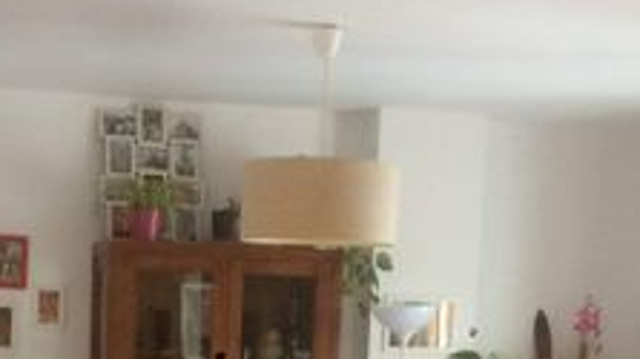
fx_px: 1441
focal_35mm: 85
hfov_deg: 24.8
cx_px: 187
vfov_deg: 13.3
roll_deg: -1.7
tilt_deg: -10.4
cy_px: 566
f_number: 2.2
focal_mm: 4.15
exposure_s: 1/30
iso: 200
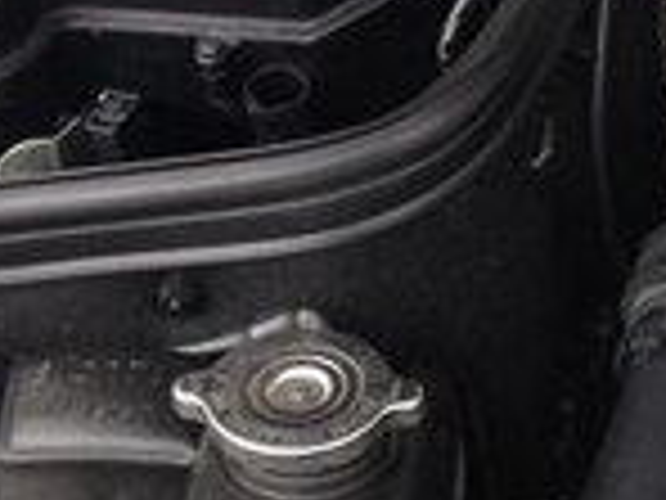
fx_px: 2828
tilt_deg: -48.4
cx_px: 1094
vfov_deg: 9.9
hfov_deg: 12.5
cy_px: 691
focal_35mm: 147
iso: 50
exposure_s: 1/40
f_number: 2.4
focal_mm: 4.12
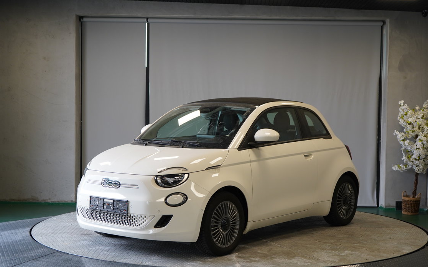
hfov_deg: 35.7
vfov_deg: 22.7
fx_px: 665
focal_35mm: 57
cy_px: 141
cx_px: 229
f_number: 5
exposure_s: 1/160
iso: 800
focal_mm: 52
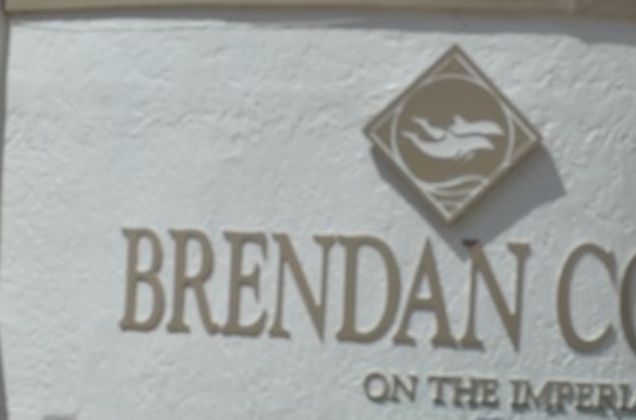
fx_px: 1955
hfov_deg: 18.5
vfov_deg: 12.3
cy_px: 157
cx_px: 386
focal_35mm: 111
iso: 100
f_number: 9
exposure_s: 1/320
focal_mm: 26
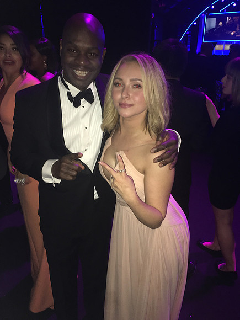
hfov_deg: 48.2
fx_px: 268
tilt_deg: -20.8
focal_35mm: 29
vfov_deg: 61.7
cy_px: 160
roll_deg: -0.3
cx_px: 120
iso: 100
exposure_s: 1/16
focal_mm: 4.15
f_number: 2.2
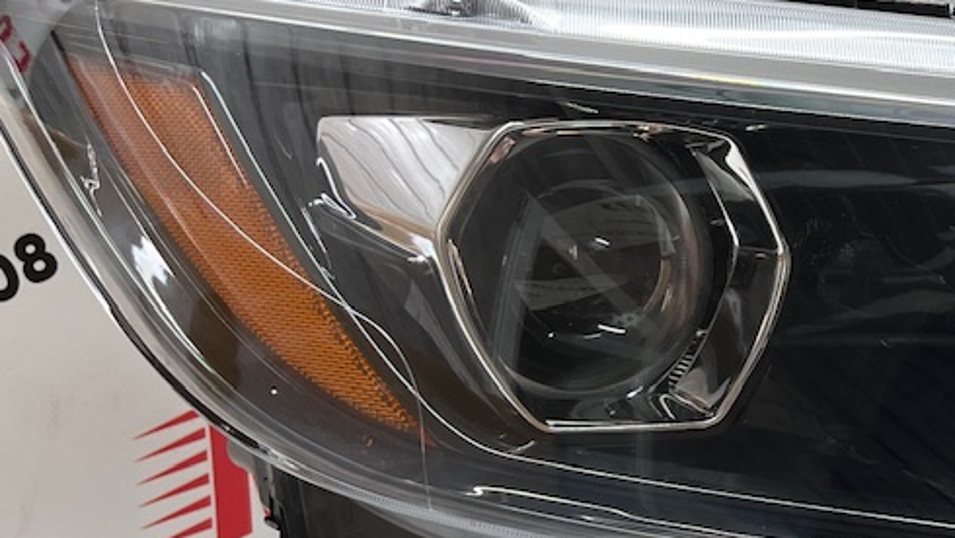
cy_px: 380
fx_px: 1874
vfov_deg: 16.3
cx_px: 1152
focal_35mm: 74
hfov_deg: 25.6
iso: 80
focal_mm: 5.1
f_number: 1.6
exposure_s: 1/100
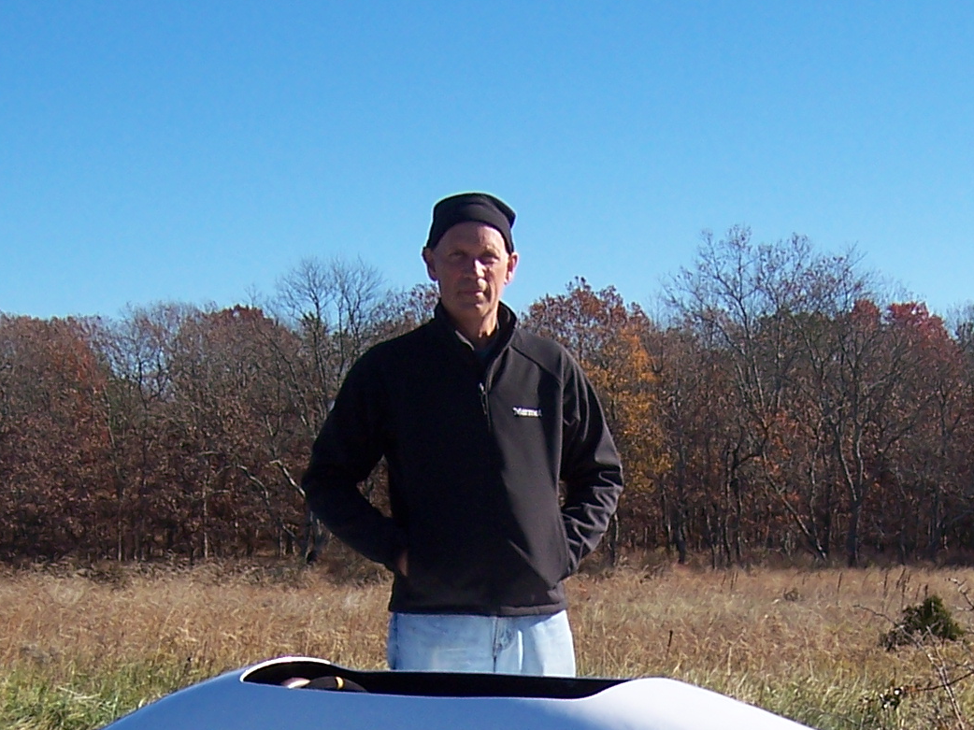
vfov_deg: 19.3
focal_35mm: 73
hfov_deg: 26.7
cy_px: 801
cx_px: 558
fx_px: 2054
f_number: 3.4
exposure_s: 1/1000
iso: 80
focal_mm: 5.5
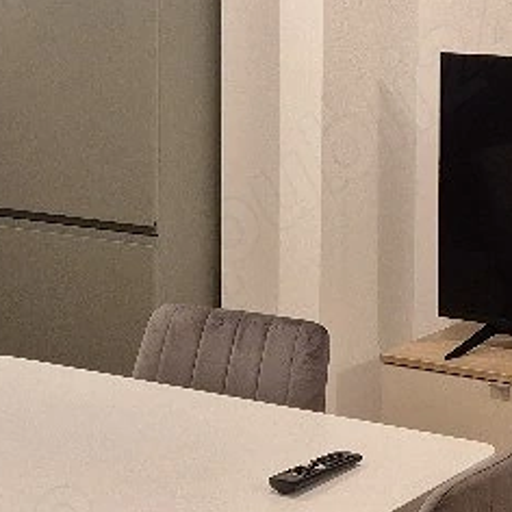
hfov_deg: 19.3
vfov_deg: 20.0
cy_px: 111
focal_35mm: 86
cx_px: 566
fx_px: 1439
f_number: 1.8
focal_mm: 5.4
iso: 500
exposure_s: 1/100
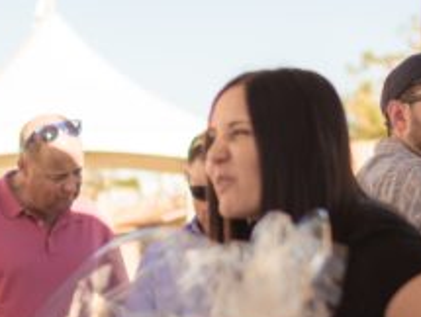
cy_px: 289
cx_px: 35
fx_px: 1949
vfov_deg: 9.3
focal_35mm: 160
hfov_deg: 12.2
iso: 160
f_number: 1.6
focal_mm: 35
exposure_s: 1/8000
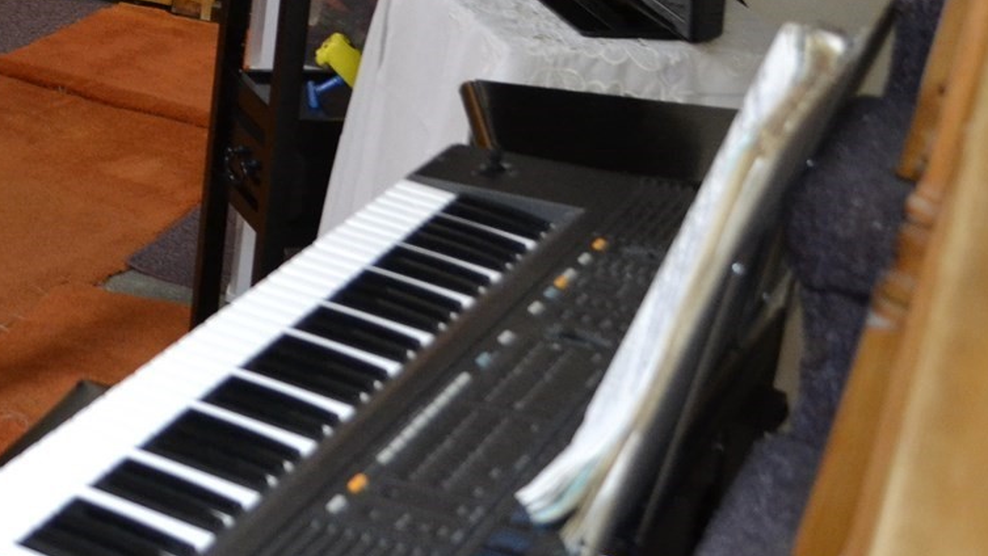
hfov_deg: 21.3
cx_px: -160
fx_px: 2463
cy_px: -109
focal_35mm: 94
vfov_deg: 12.6
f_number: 3.8
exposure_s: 1/60
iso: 1250
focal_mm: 22
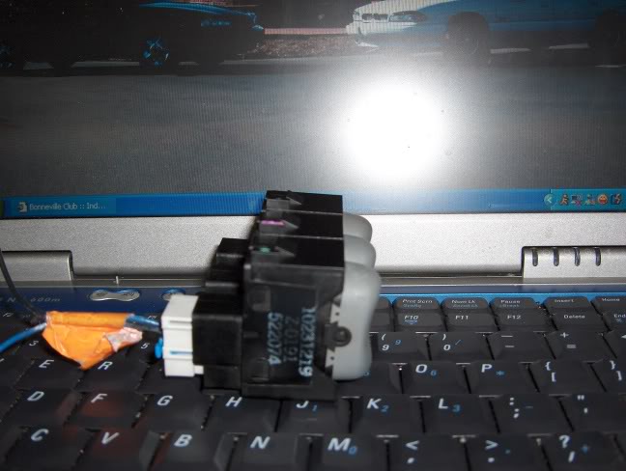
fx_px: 706
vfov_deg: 36.9
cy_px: 236
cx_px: 313
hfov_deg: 47.8
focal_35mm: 39
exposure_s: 1/60
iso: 100
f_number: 2.8
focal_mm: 8
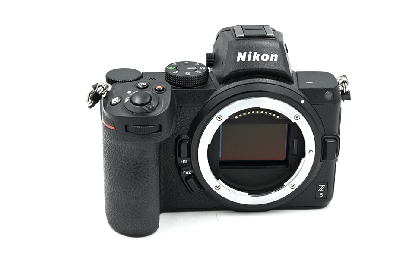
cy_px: 140
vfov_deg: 18.2
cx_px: 210
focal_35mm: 75
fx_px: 873
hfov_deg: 27.0
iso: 100
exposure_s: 1/13
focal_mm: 75
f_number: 14
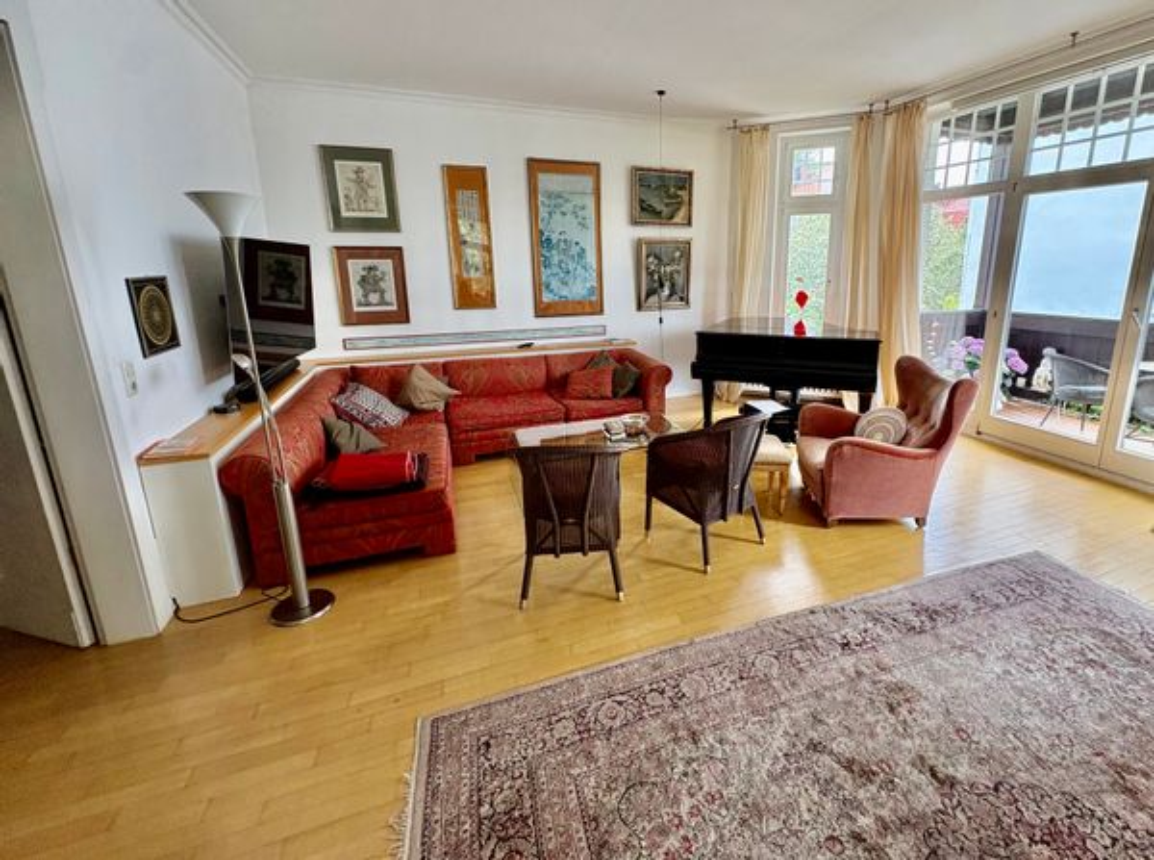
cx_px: 577
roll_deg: +0.6
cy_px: 430
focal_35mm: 14
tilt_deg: -12.7
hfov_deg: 102.2
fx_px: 466
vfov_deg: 85.4
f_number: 2.2
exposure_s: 1/60
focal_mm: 2.22
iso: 250
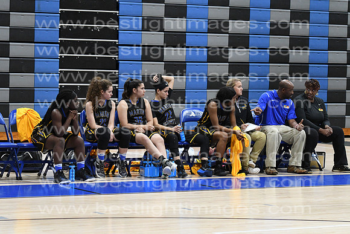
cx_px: 175
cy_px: 117
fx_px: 1254
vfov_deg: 10.6
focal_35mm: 129
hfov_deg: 15.9
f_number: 3.5
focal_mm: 86
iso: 5000
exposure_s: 1/640
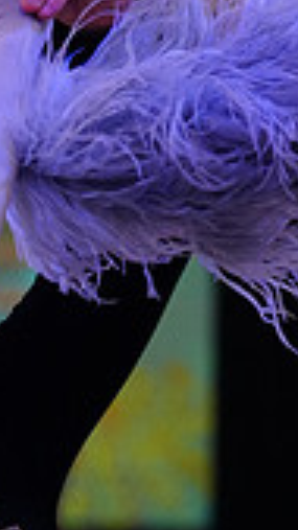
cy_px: 699
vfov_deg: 8.5
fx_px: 3528
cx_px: -290
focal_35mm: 251
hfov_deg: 4.8
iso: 2500
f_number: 2.8
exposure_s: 1/500
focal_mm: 70
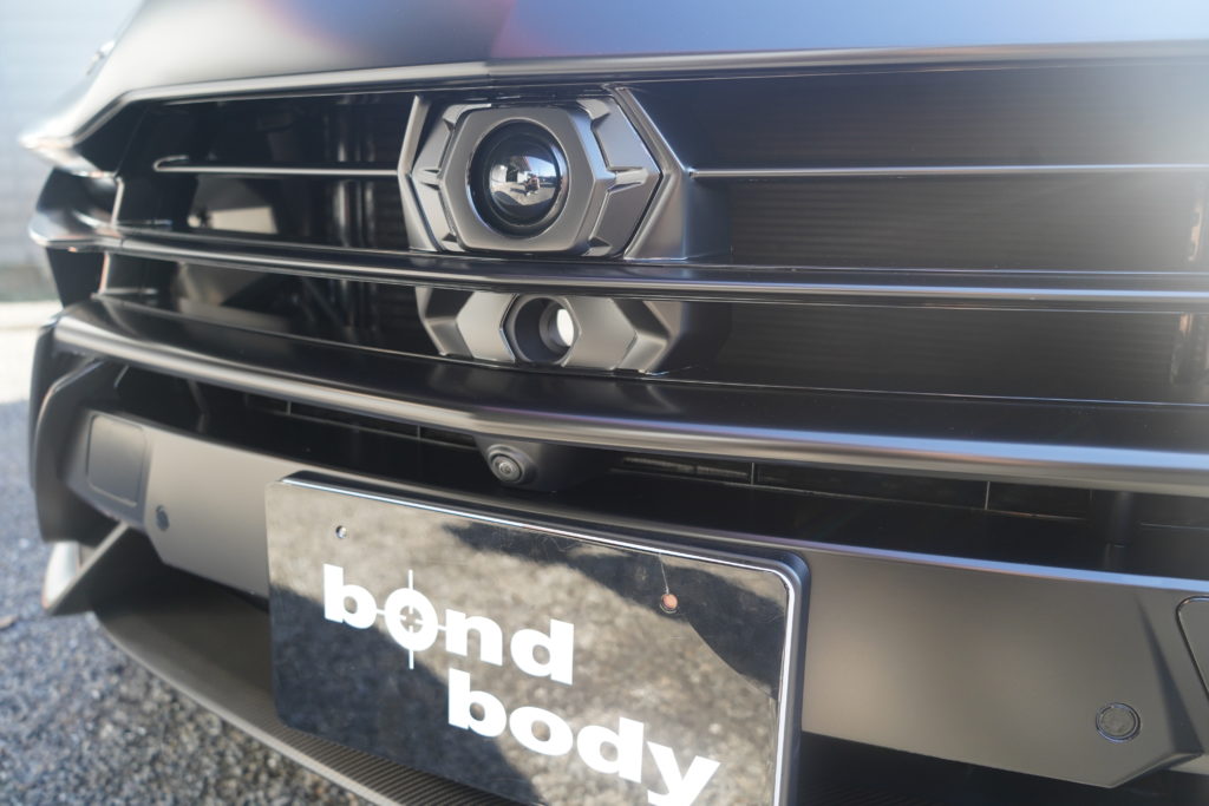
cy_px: 403
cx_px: 604
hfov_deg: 65.5
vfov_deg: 46.4
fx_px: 940
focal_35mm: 28
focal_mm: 28
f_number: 4
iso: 800
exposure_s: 1/60
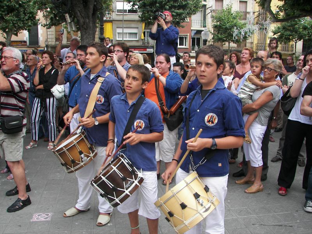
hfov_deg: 51.4
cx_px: 156
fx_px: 324
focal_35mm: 36
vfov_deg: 39.7
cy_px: 117
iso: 50
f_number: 2.8
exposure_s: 1/50
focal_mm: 6
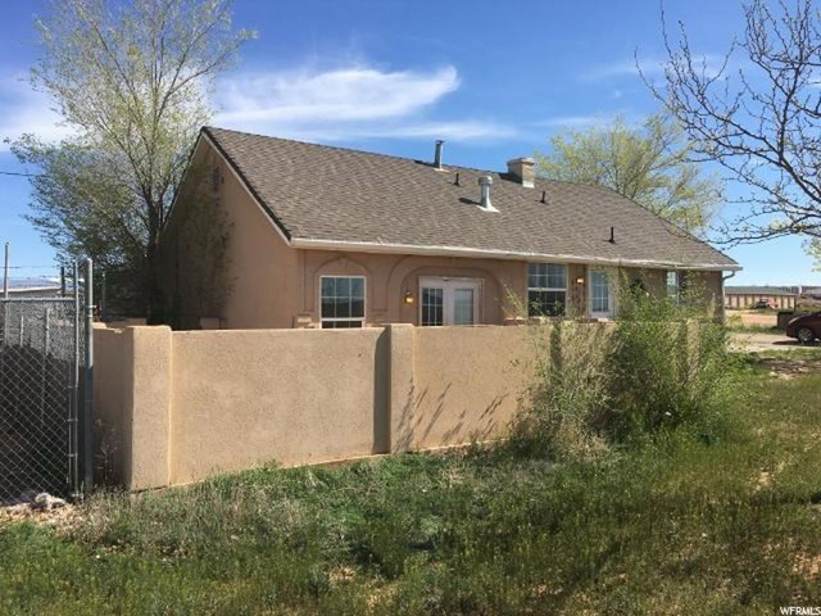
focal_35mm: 29
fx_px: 688
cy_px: 308
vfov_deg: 48.2
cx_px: 410
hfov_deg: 61.7
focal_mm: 4.15
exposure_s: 1/1508
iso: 25
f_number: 2.2
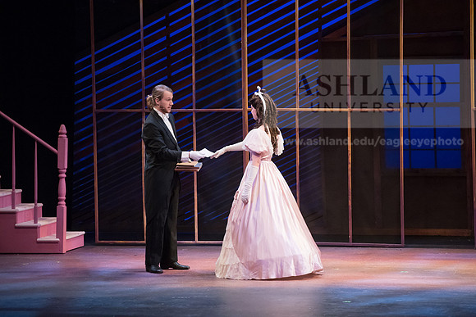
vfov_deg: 6.9
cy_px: 158
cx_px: 238
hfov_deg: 10.3
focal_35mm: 200
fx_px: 2645
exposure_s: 1/400
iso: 4000
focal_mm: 200
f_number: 3.5
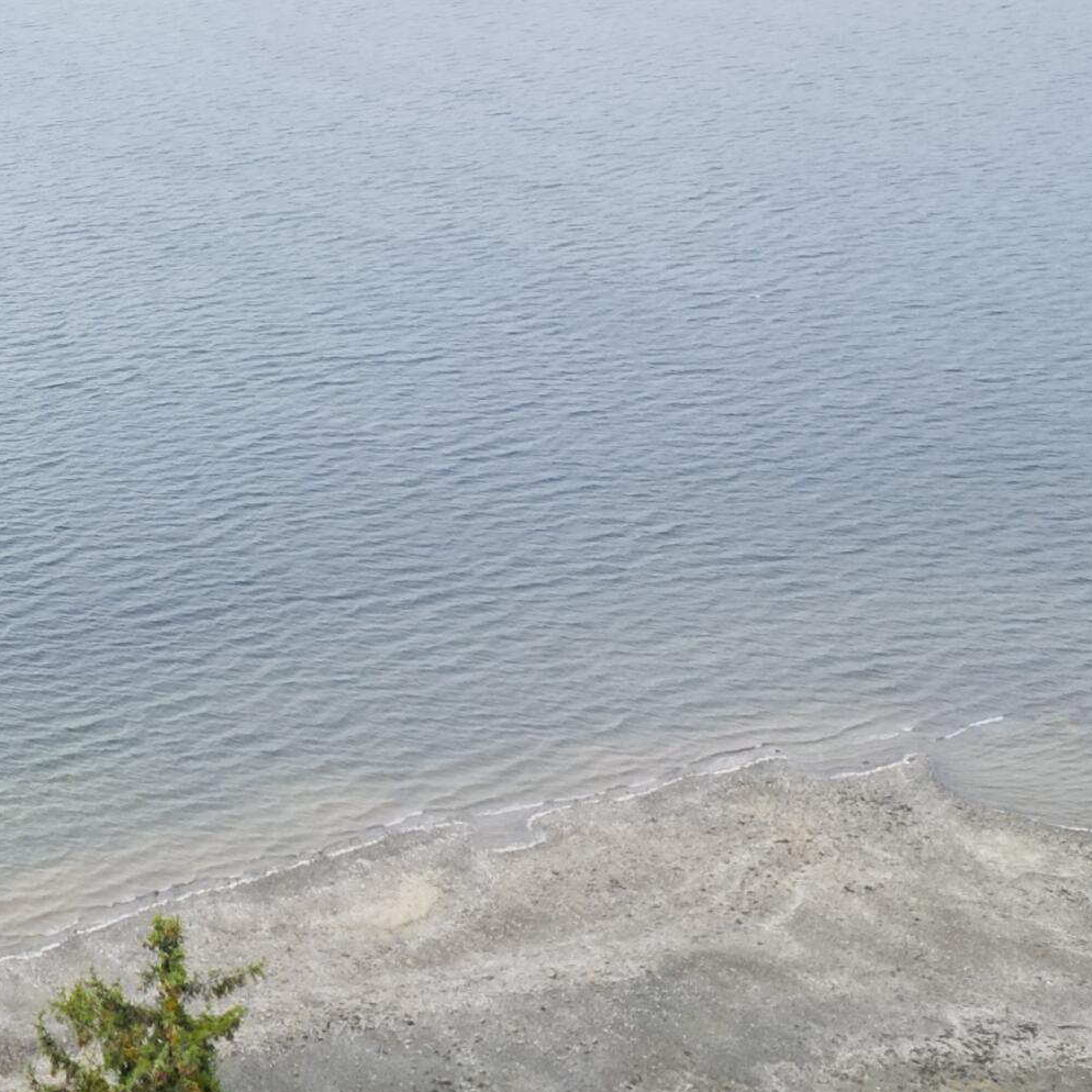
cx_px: -324
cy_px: 585
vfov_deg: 26.9
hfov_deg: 23.7
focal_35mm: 64
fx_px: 2284
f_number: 1.7
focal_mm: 6.72
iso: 160
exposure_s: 1/2000
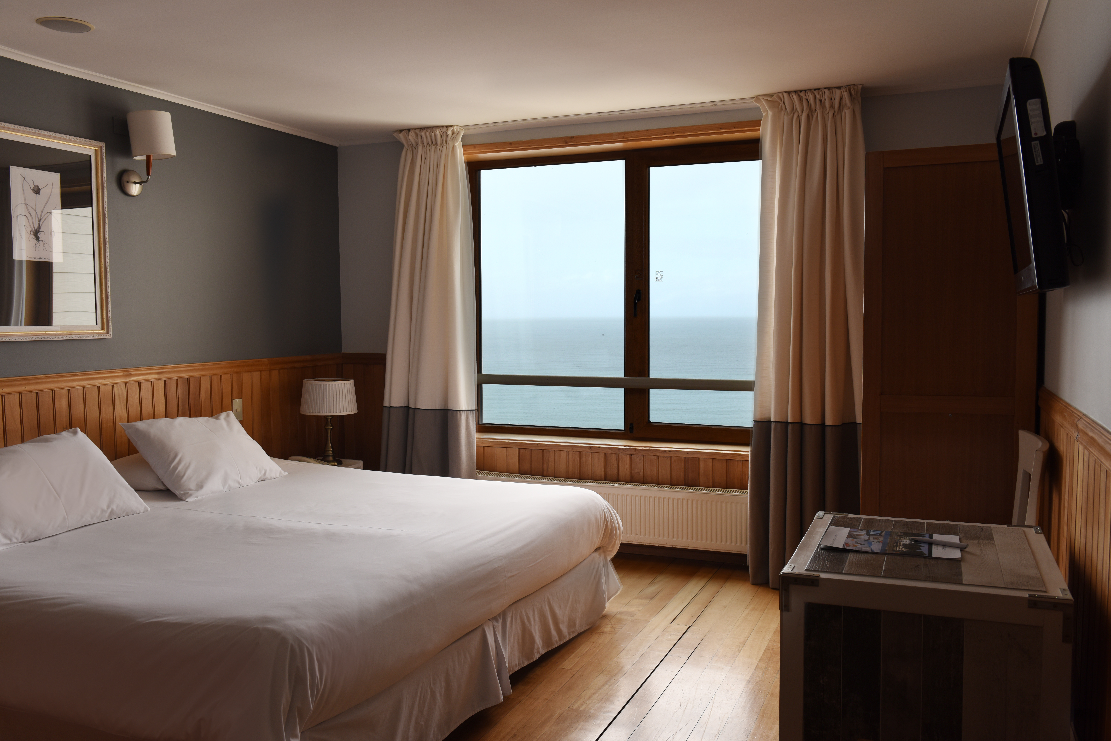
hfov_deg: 60.3
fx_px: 957
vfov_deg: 42.4
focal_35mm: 31
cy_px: 370
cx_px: 556
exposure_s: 1/15
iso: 250
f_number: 6.3
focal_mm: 31
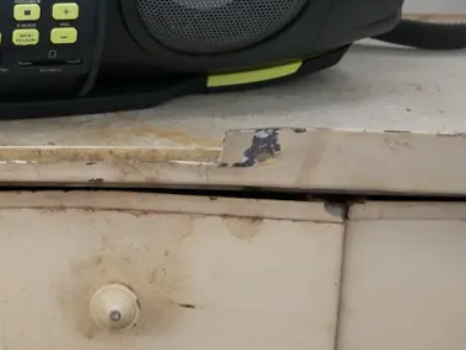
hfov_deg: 19.3
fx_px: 1306
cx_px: -69
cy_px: -63
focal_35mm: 97
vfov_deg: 14.8
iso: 640
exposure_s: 1/60
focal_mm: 18
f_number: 3.9
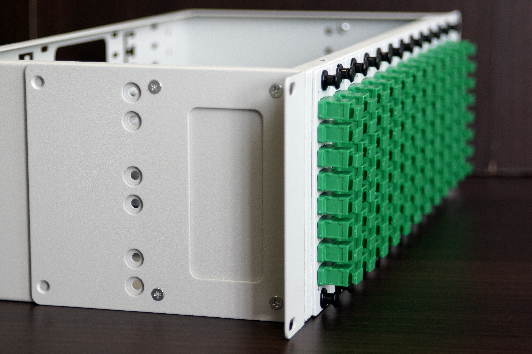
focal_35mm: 105
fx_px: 1550
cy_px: 177
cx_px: 266
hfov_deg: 19.5
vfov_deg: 13.0
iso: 800
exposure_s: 1/125
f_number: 4.5
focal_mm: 70
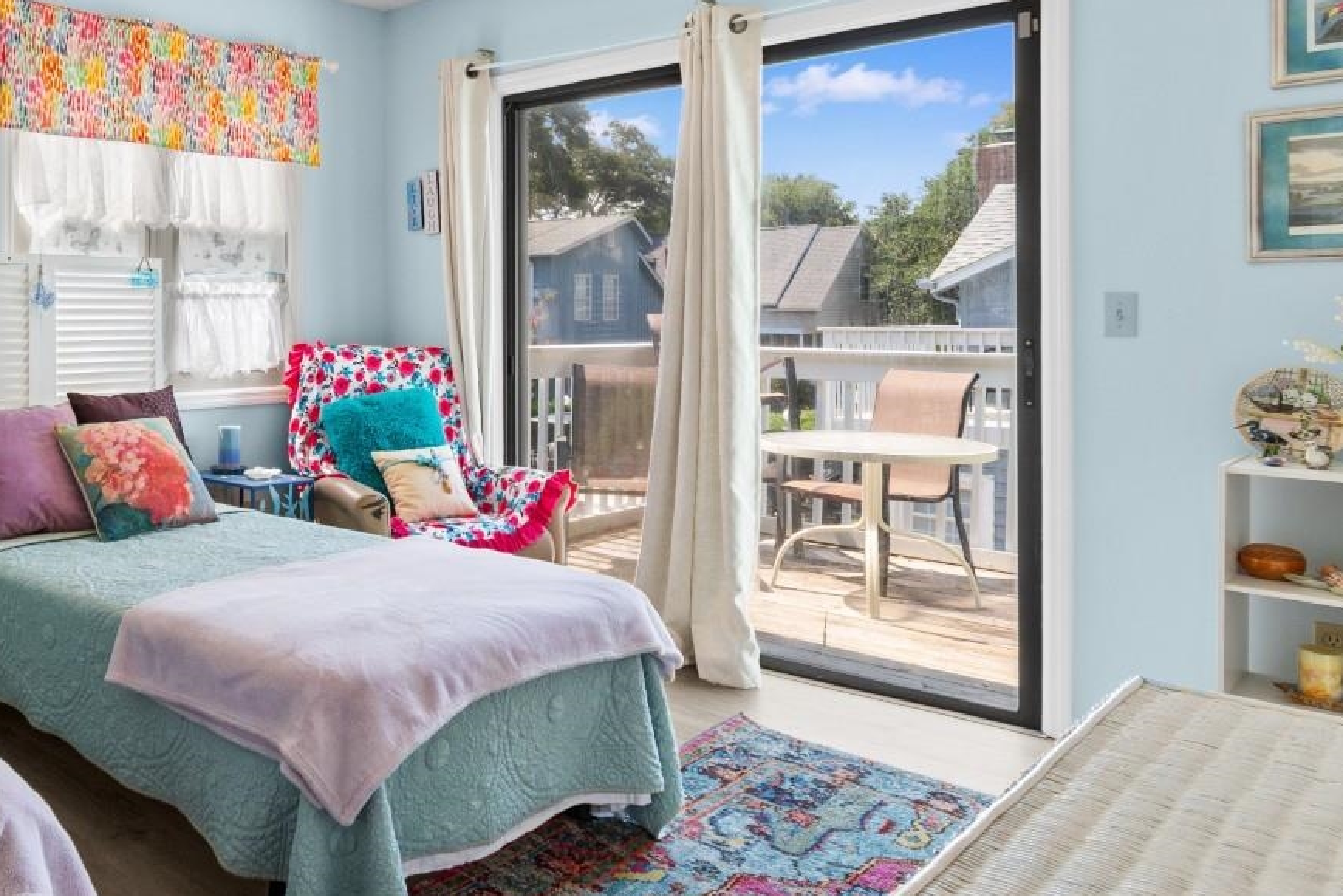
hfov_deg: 60.5
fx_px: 1045
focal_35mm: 28
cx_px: 280
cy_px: 313
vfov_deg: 45.8
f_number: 4.5
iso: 100
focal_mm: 10
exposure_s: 1/30
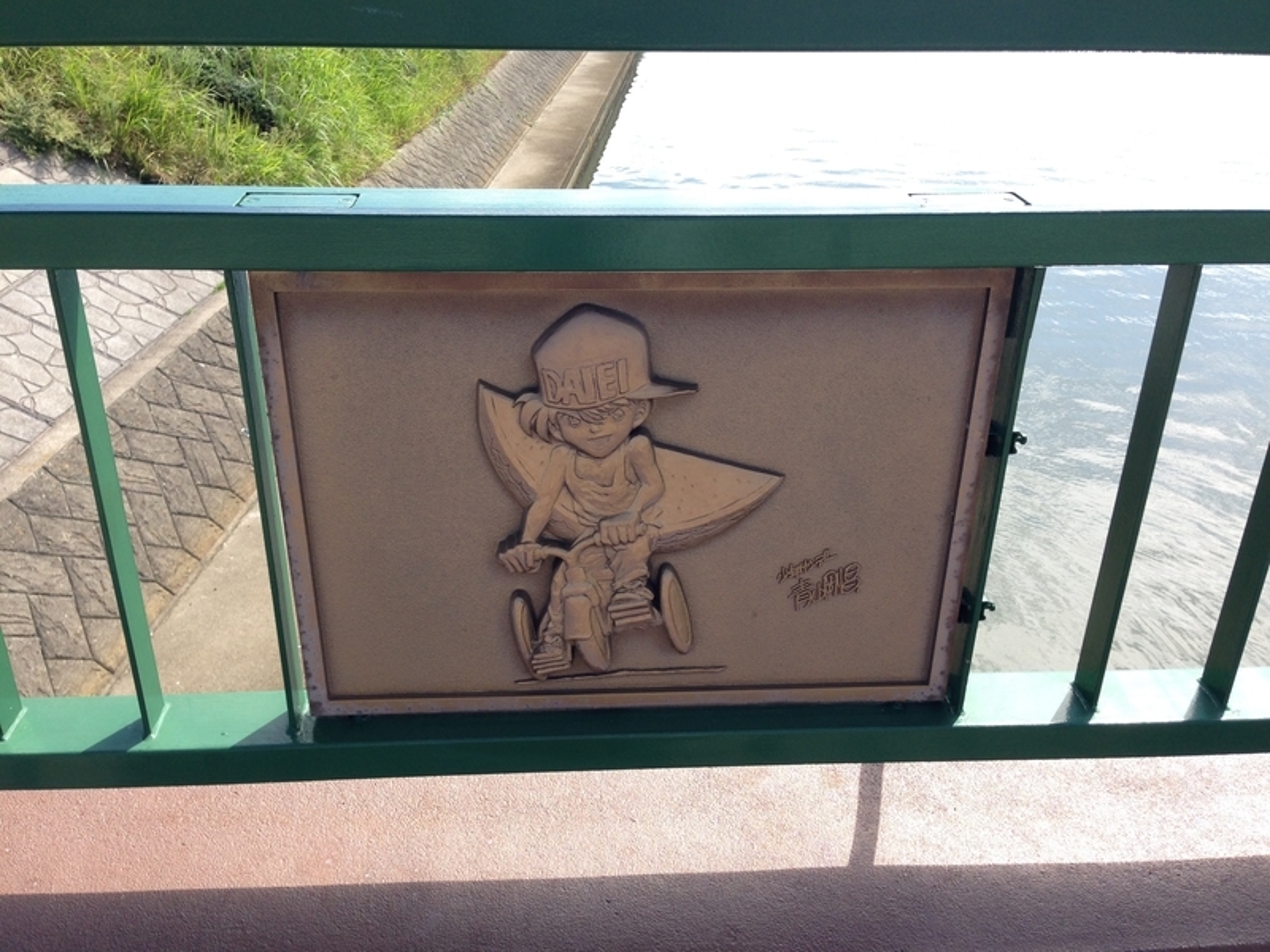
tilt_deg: -26.4
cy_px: 476
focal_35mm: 33
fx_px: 1211
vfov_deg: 42.9
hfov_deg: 55.4
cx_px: 635
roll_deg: -0.6
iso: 50
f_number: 2.4
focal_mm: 4.12
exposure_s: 1/589
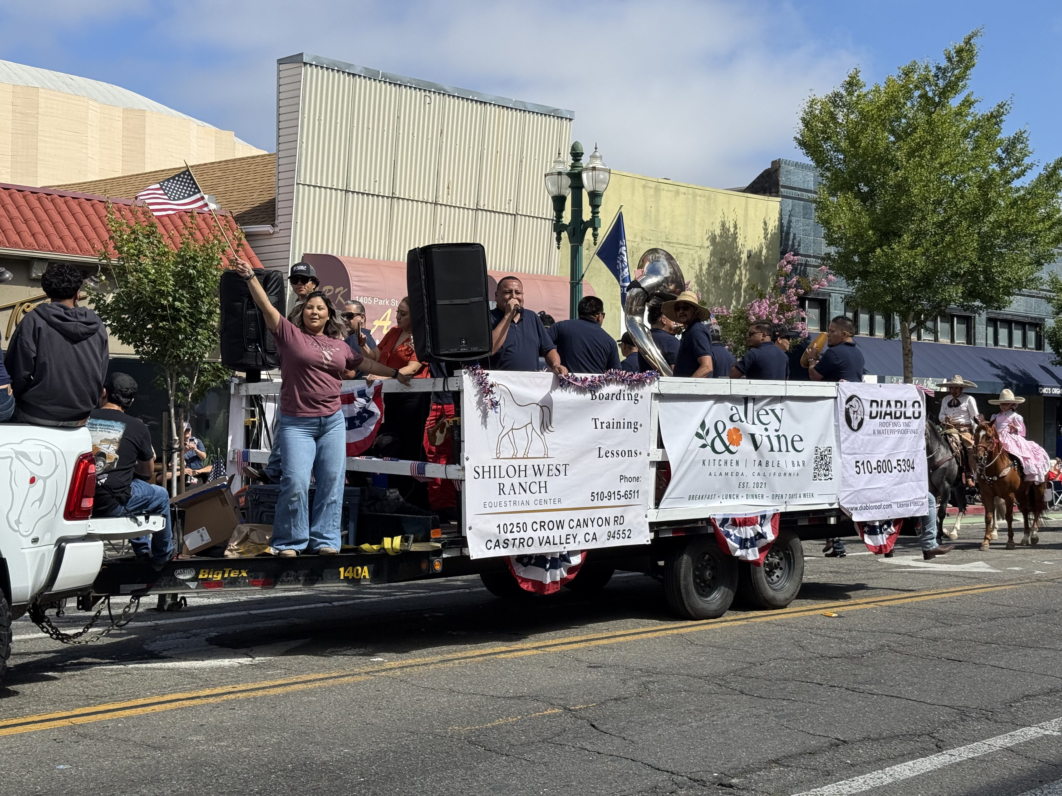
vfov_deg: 30.3
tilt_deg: +1.8
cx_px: 531
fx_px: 1473
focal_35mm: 48
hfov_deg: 39.7
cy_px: 398
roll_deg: +0.3
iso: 64
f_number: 1.78
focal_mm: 6.76
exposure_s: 1/5587
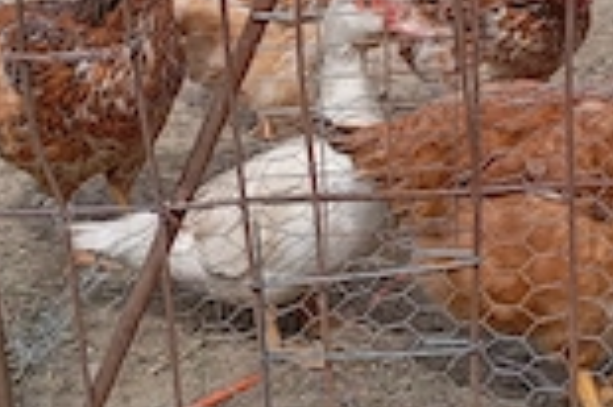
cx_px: 324
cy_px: 71
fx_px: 1276
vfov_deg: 18.0
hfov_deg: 27.0
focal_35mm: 75
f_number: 1.8
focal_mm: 4.27
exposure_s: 1/833
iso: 111
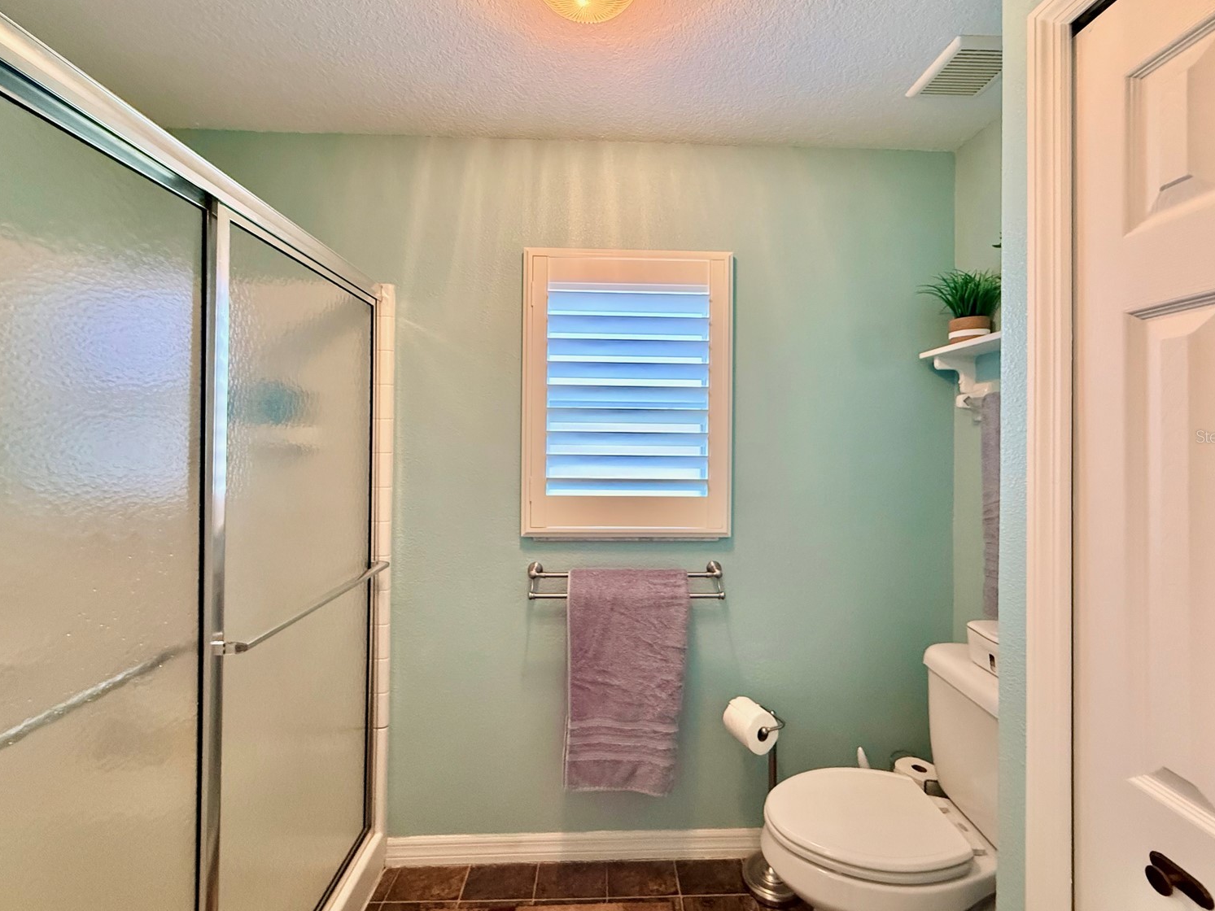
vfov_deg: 81.7
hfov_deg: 98.1
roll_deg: -0.9
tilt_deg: -0.4
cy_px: 436
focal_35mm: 15
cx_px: 622
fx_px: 527
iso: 640
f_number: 2.2
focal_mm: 2.22
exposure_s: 1/120
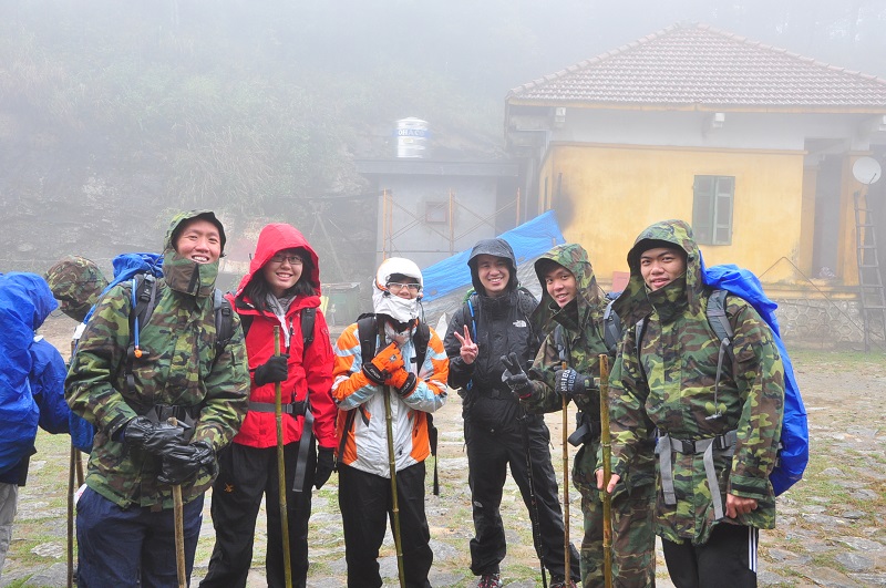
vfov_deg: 39.9
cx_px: 443
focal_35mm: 33
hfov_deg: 57.3
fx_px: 811
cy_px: 294
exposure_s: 1/25
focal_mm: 22
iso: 400
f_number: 7.1
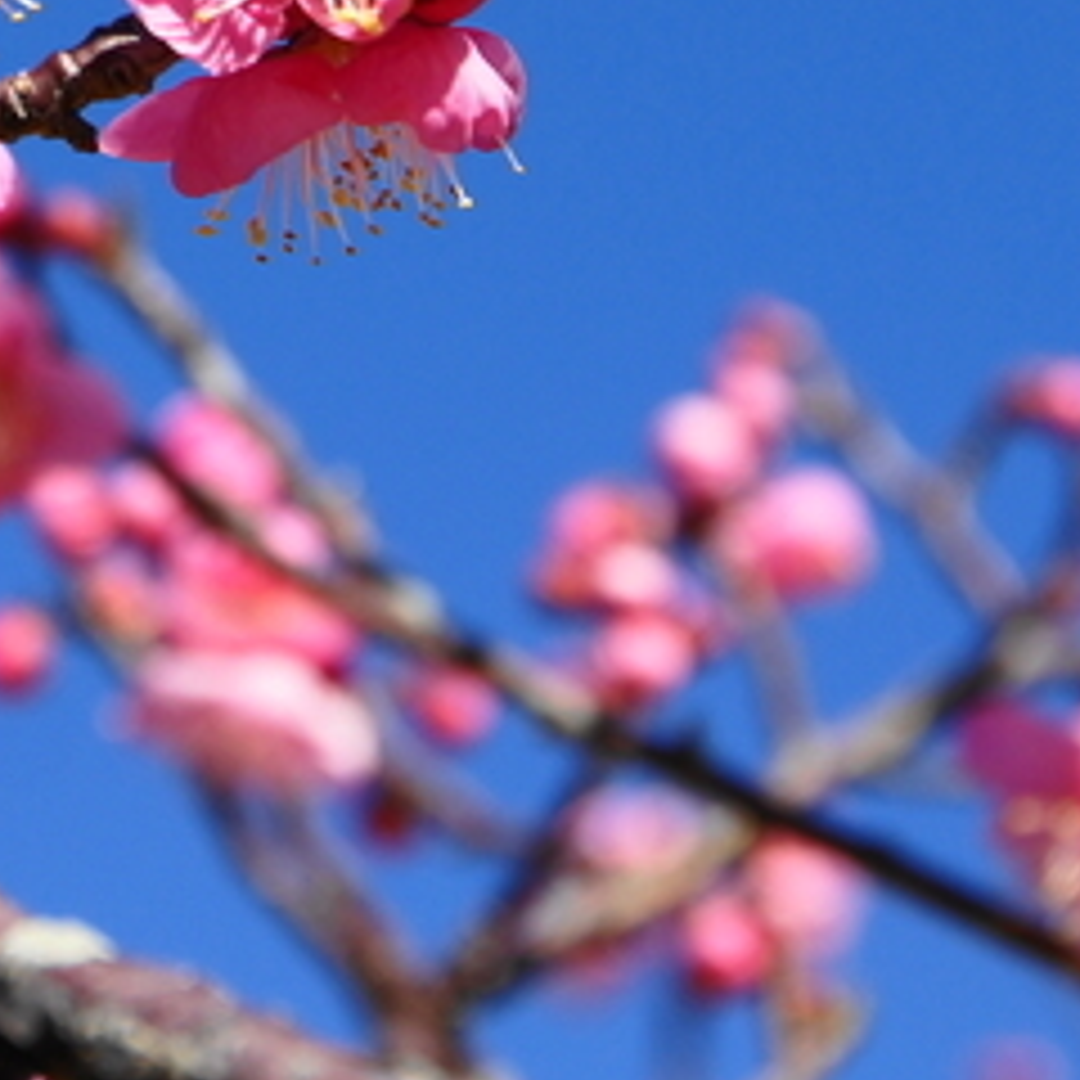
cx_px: -248
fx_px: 5754
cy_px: -428
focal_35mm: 163
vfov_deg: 10.4
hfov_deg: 10.5
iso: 100
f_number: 5.6
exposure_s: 1/500
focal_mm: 30
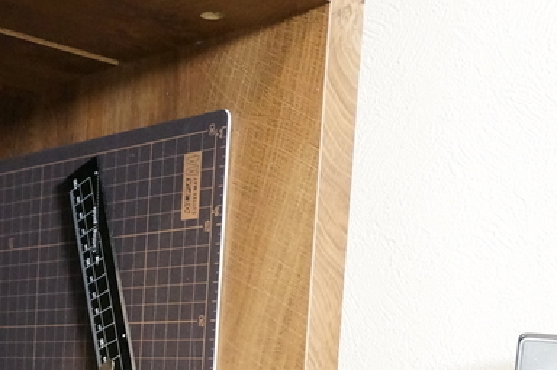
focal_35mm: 75
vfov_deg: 16.7
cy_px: 538
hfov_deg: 25.8
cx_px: 19
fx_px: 1159
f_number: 3.5
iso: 3200
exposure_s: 1/50
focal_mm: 16
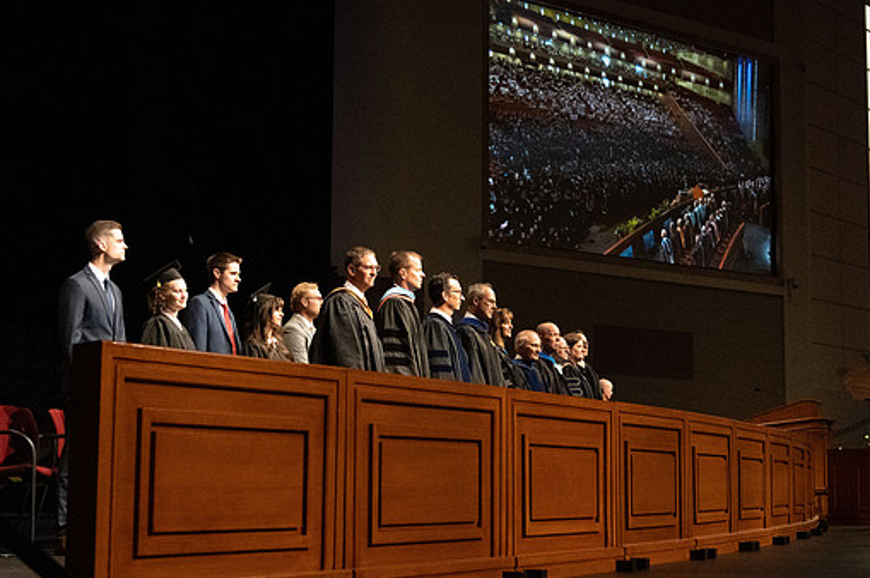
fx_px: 1569
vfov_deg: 20.9
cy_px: 265
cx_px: 491
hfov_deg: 31.0
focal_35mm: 65
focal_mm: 38
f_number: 4
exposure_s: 1/320
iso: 8000
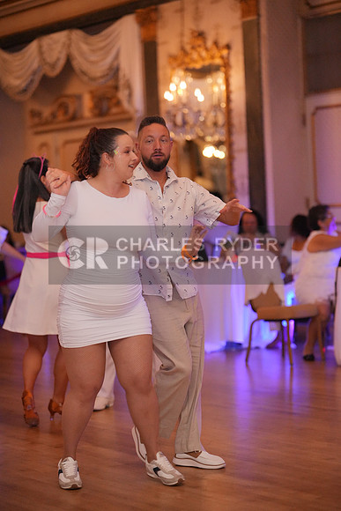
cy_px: 256
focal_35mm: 88
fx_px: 1249
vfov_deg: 23.1
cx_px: 170
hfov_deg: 15.5
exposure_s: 1/250
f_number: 2
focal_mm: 88
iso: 5000
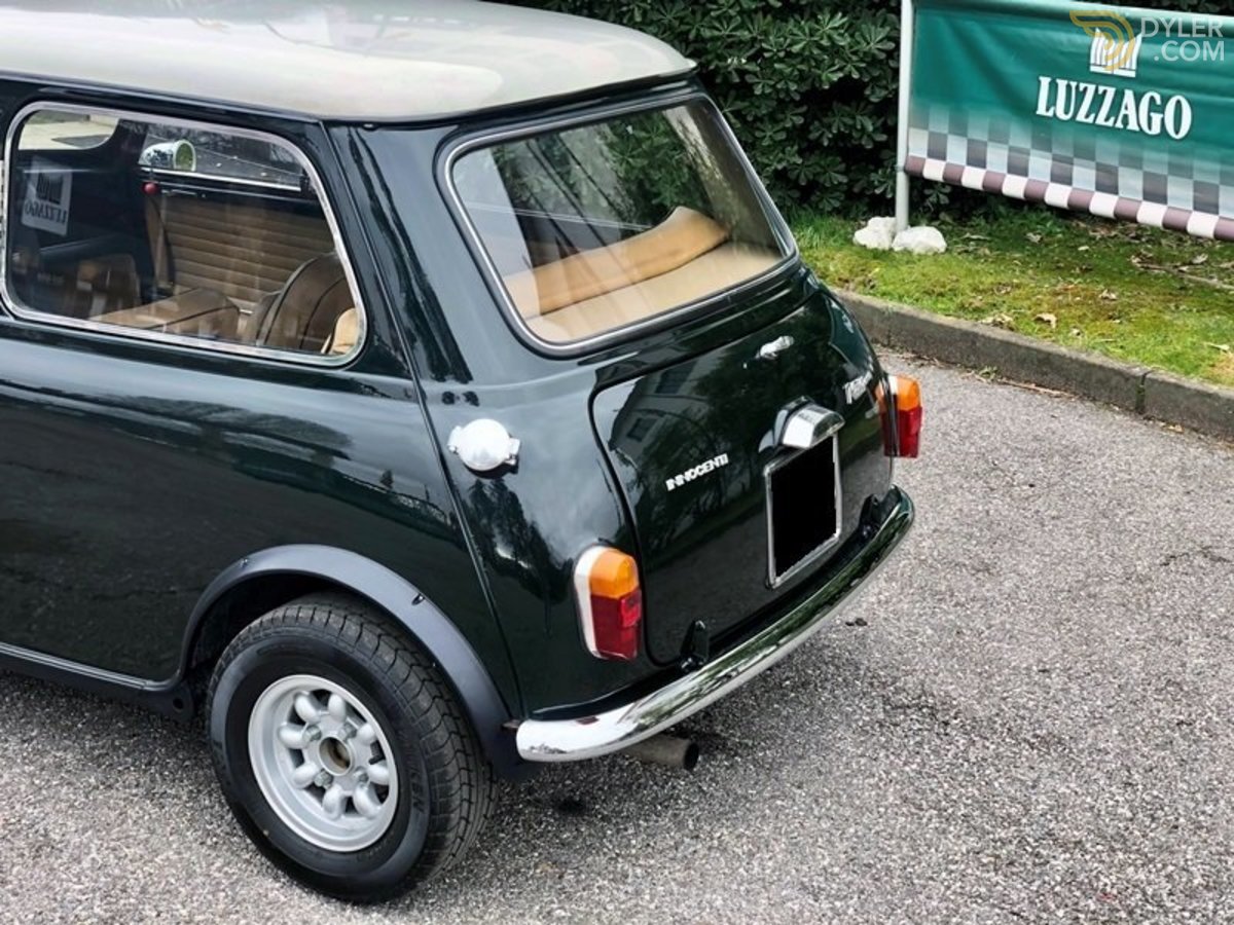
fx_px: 1854
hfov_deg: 36.8
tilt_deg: -18.2
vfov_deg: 28.0
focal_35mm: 52
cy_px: 462
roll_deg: -1.7
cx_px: 617
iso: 20
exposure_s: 1/30
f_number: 2.4
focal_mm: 6
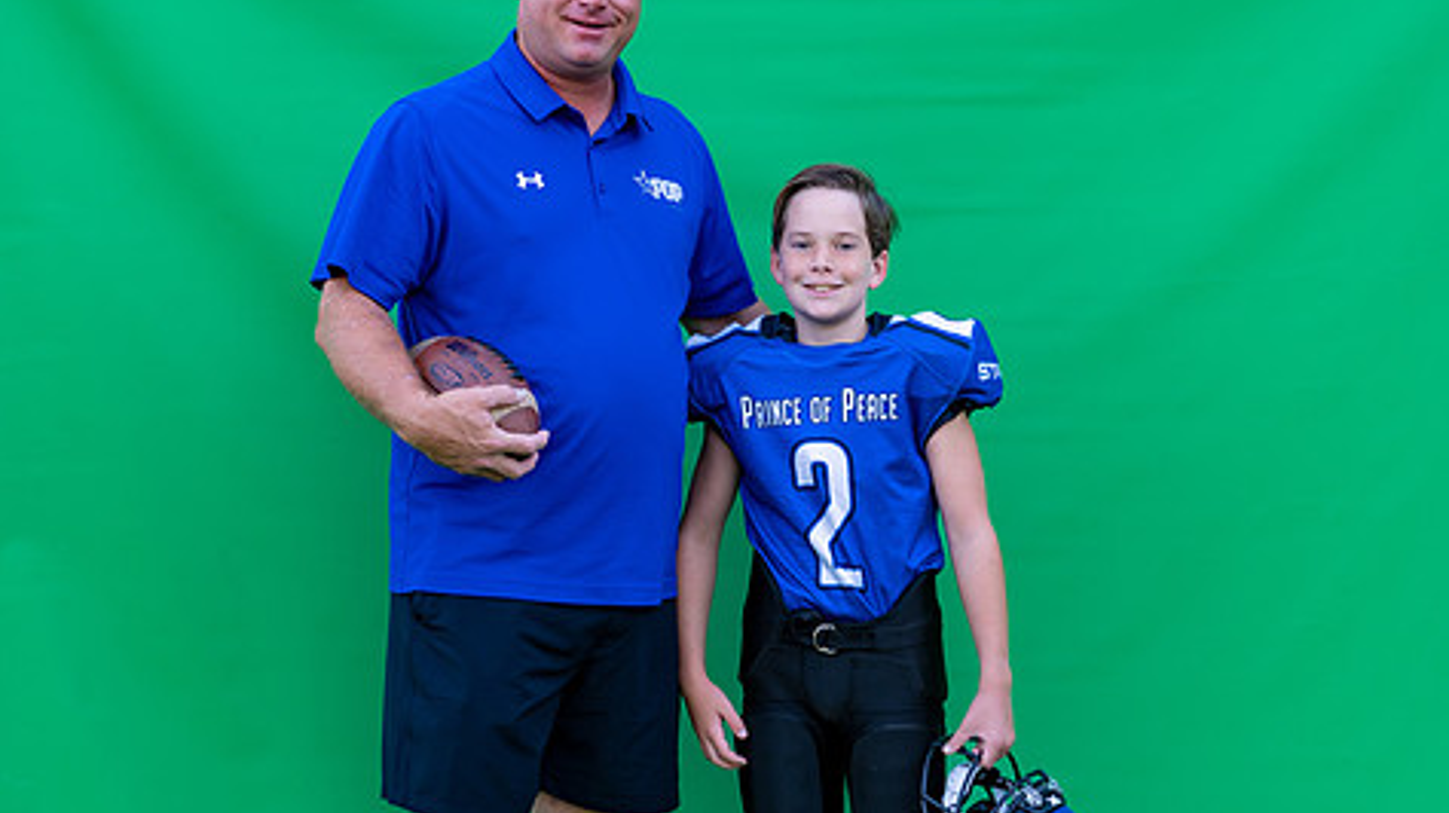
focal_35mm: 82
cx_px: 694
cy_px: 528
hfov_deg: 25.9
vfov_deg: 14.7
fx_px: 3149
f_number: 2.8
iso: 200
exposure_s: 1/320
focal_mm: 50
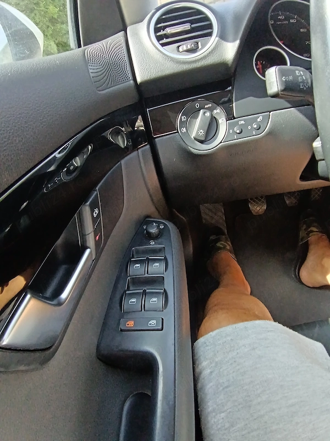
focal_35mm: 17
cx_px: 165
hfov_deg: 74.7
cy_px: 220
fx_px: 216
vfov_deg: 91.0
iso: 421
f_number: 2.2
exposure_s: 1/100
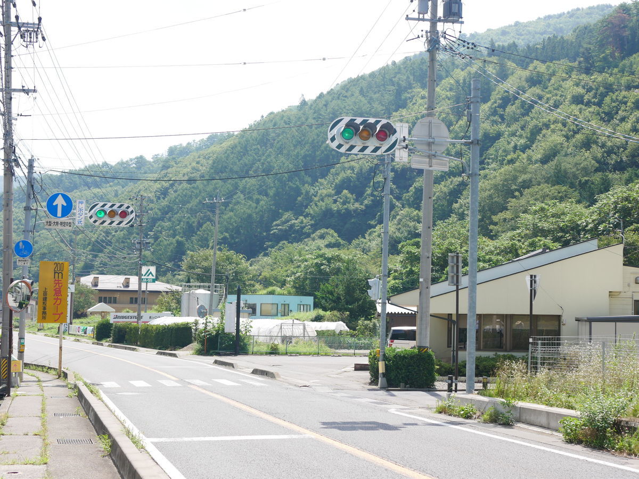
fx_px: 923
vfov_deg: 29.1
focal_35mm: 50
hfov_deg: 38.2
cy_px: 240
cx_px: 320
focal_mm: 25
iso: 200
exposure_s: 1/640
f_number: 4.5
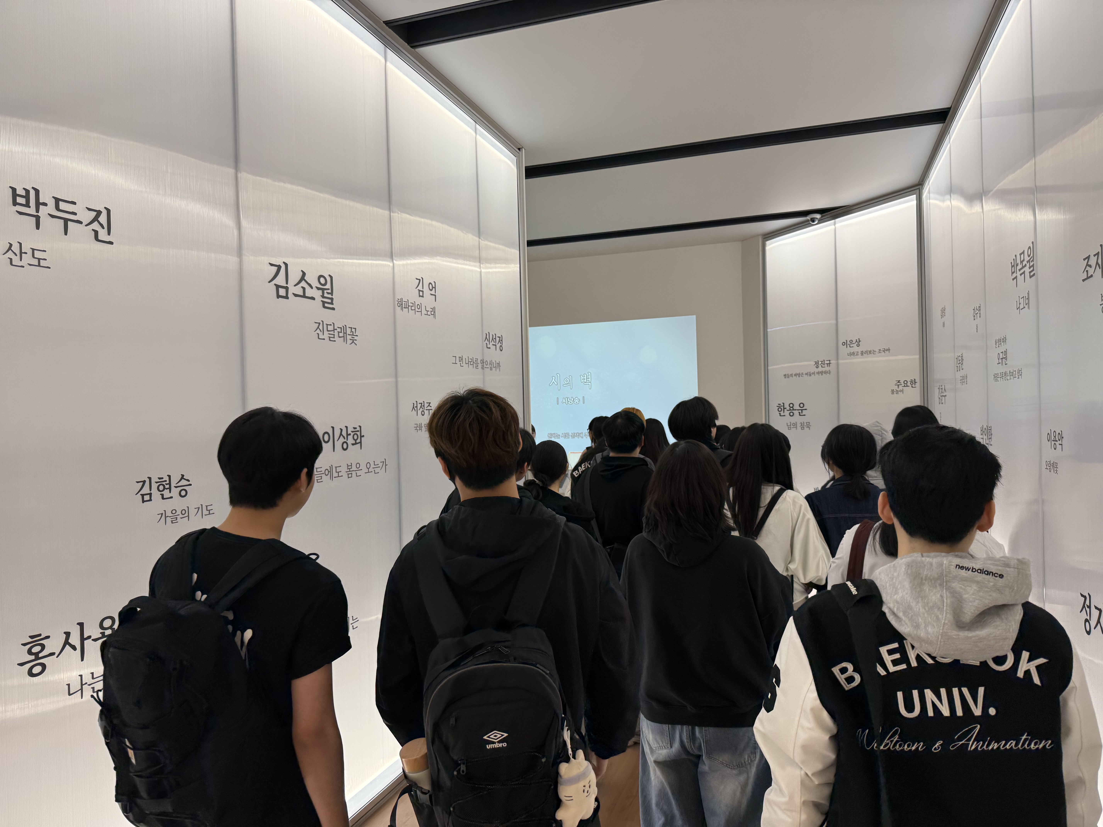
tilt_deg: +0.9
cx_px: 552
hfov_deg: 71.6
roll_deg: +1.4
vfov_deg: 56.8
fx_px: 765
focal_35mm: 24
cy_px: 414
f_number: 1.78
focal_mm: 6.76
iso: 100
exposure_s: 1/120
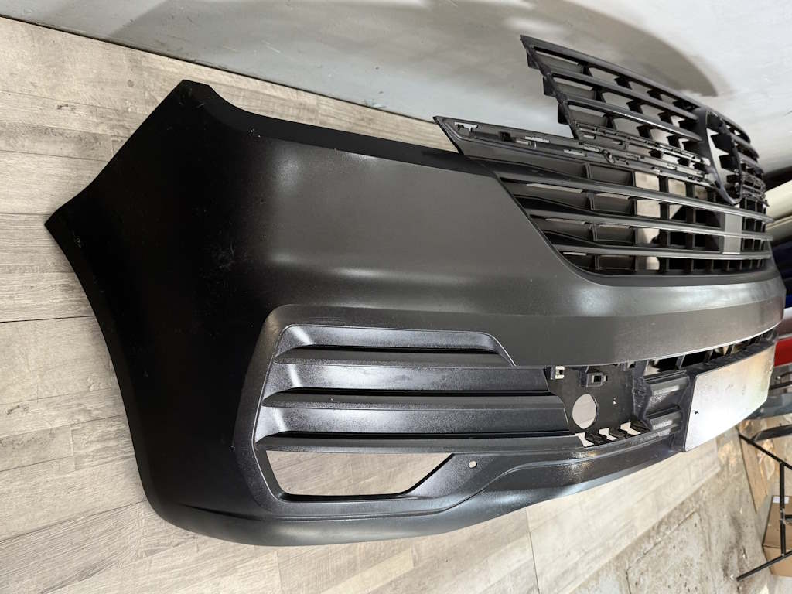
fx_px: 549
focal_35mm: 24
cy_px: 297
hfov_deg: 71.6
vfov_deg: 56.8
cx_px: 396
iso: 200
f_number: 1.78
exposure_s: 1/50
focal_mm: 6.76
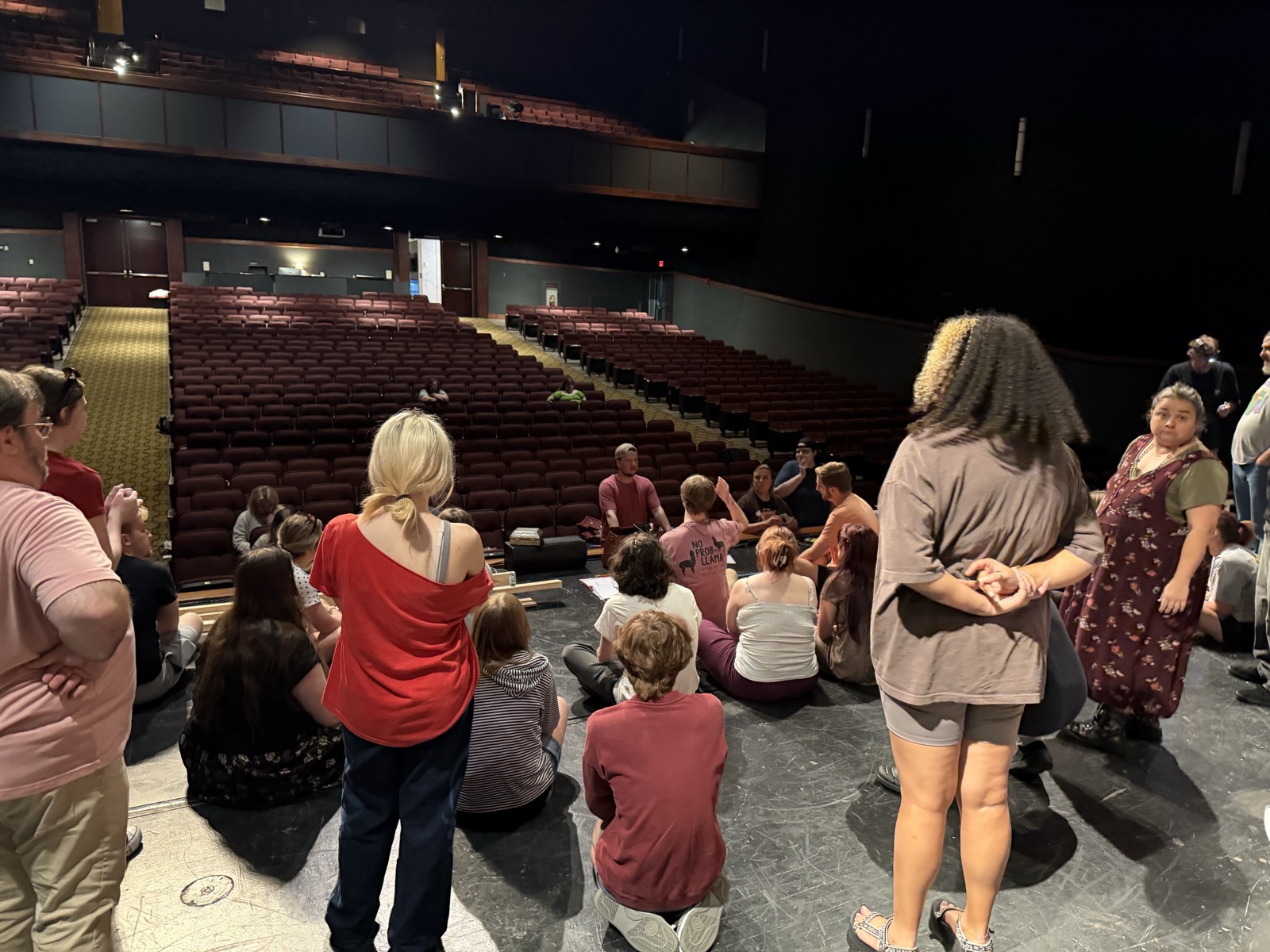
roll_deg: -0.8
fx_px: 881
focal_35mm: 24
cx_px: 635
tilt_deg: -11.0
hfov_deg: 71.6
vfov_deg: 56.8
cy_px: 476
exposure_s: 1/30
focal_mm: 6.76
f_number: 1.78
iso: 800
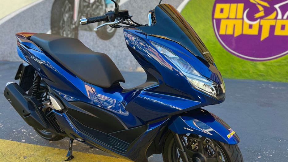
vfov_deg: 40.0
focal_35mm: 29
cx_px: 147
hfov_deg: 66.1
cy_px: 66
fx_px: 221
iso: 50
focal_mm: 5.7
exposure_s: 1/208
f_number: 1.5
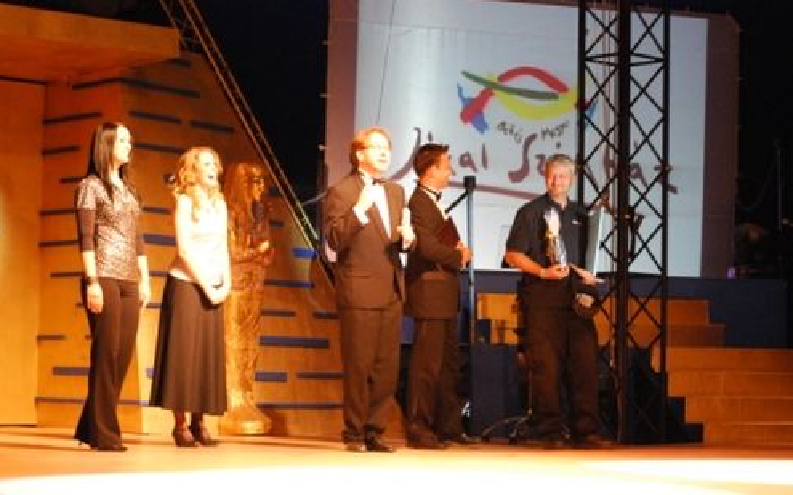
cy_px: 266
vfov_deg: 13.6
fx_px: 2074
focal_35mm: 96
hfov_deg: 21.6
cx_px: 396
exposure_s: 1/25
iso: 1600
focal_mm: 62
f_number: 4.2
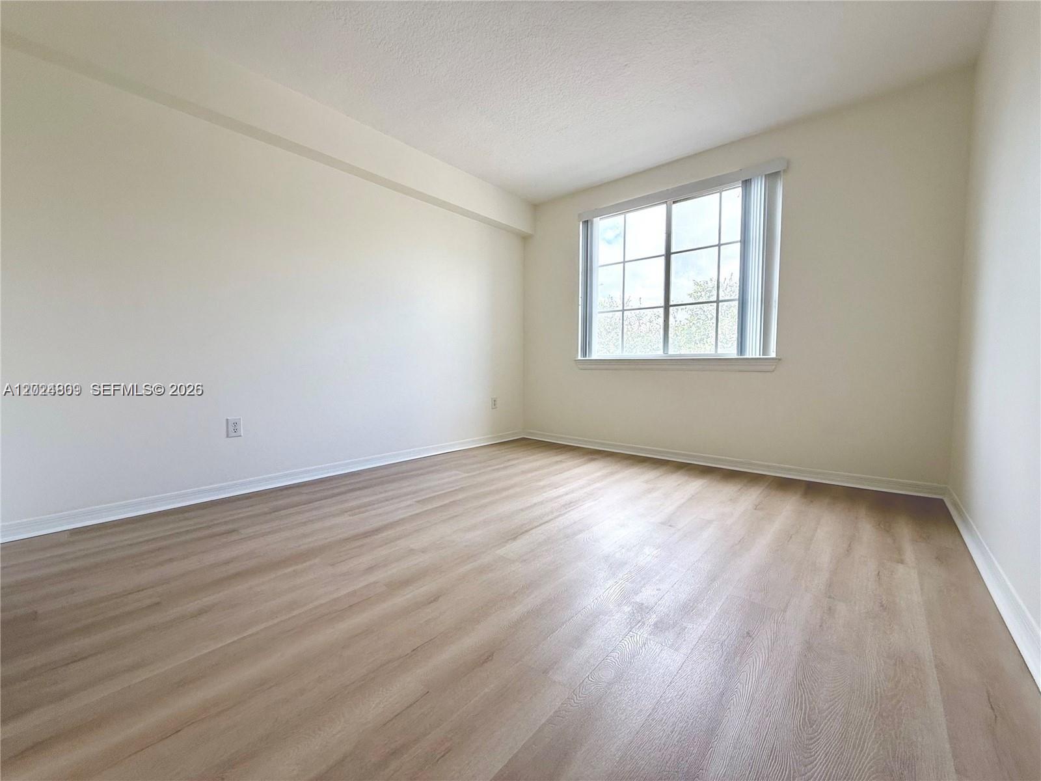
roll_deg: -0.8
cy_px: 390
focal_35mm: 14
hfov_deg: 102.1
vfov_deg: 85.7
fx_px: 421
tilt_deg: -1.8
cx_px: 520
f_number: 2.2
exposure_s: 1/204
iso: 64
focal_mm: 2.22
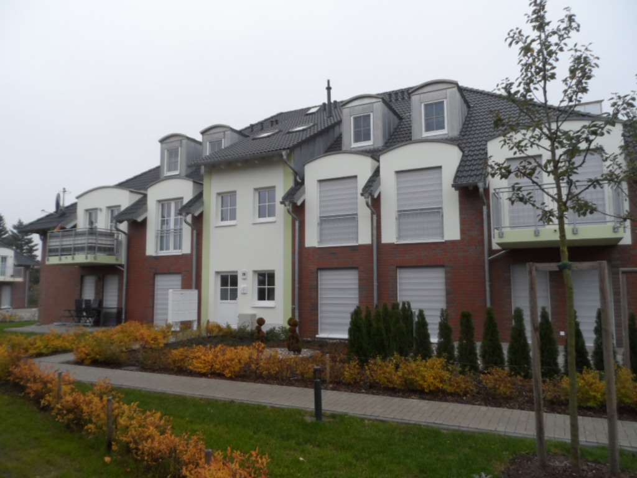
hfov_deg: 71.6
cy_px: 239
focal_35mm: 24
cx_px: 318
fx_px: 442
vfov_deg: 56.8
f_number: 3.2
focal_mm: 4
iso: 160
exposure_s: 1/30
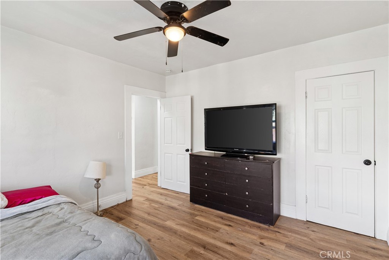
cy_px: 130
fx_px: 184
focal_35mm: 17
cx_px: 194
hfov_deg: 93.3
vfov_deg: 70.5
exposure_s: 1/6
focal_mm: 17
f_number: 5.6
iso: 400
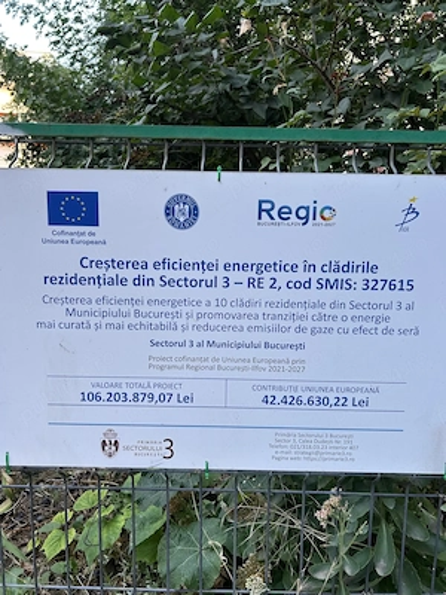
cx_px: 223
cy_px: 298
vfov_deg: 67.3
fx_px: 447
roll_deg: -2.8
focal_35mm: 26
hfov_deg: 53.1
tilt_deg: -8.8
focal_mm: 5.7
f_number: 1.5
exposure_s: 1/121
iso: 80
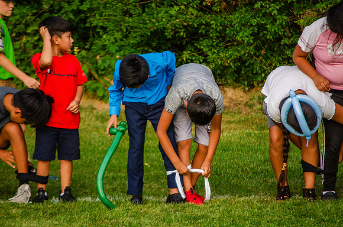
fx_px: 2709
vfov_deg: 4.8
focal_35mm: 285
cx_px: 172
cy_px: 114
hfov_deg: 7.2
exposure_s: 1/500
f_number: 5.6
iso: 320
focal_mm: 190
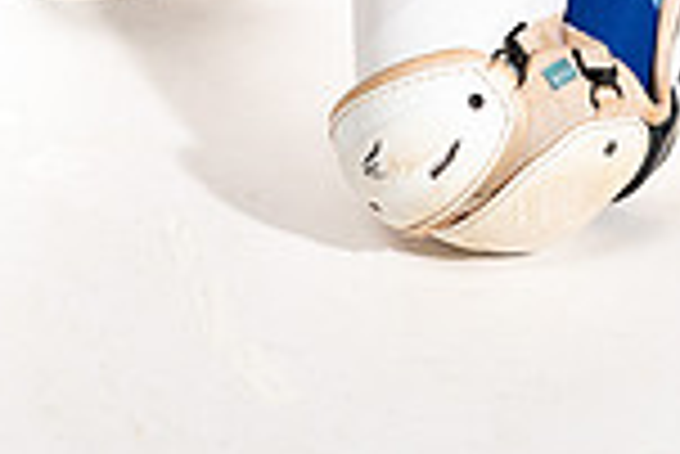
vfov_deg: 10.0
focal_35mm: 125
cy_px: -526
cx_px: 312
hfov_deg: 16.4
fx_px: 2363
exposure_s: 1/250
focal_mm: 28
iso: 400
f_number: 6.3
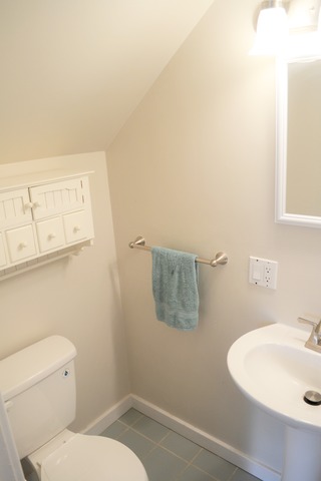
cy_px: 240
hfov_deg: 47.9
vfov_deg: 67.4
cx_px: 160
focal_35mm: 27
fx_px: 361
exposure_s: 1/60
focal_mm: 18
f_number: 4
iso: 400
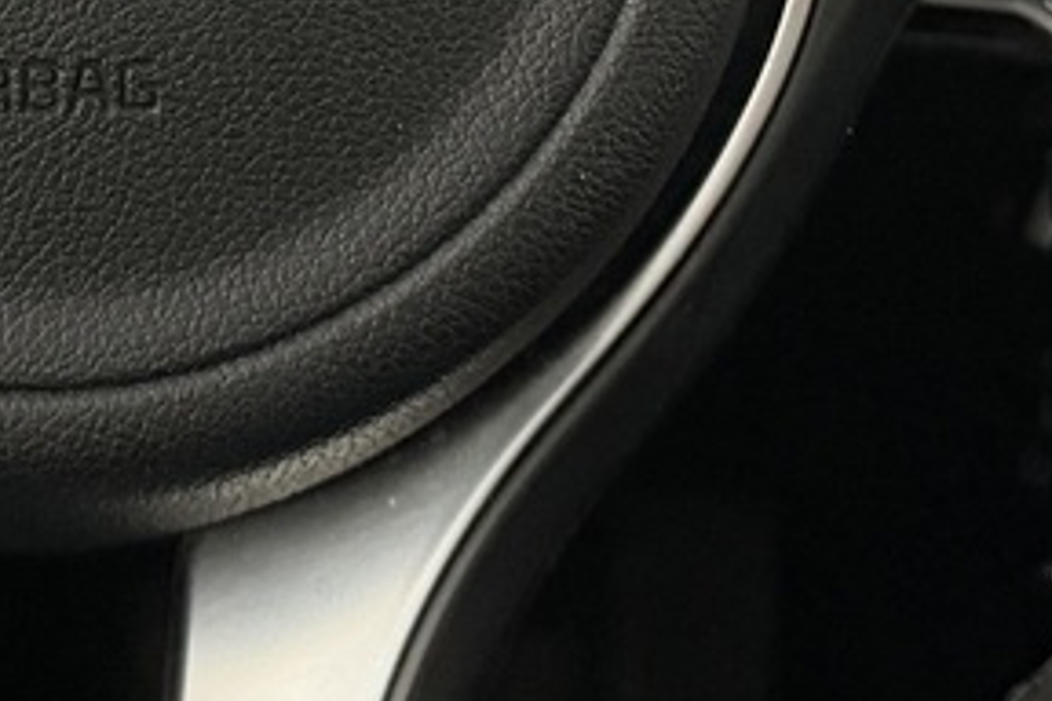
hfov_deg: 16.1
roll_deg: +1.1
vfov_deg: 10.4
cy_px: -475
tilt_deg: -23.2
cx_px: 73
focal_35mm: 125
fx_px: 3652
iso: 1000
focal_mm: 6.76
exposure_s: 1/33
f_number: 1.78
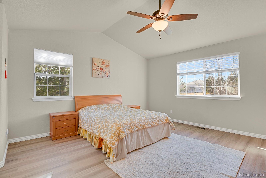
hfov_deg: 93.3
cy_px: 89
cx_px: 133
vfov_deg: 70.4
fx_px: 126
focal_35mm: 17
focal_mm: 17
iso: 250
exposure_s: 1.3
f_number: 8
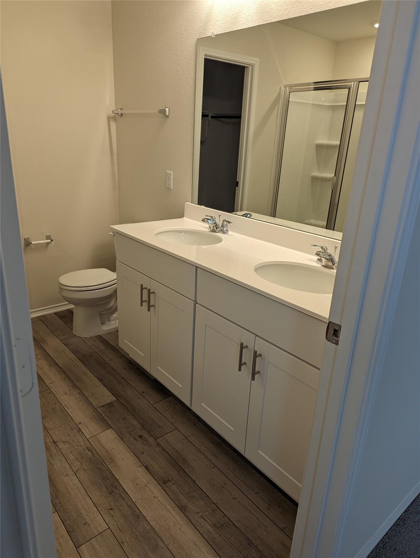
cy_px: 279
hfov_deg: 56.9
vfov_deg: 71.5
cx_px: 210
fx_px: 387
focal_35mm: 24
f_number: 1.85
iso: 114
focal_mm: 6.81
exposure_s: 1/120
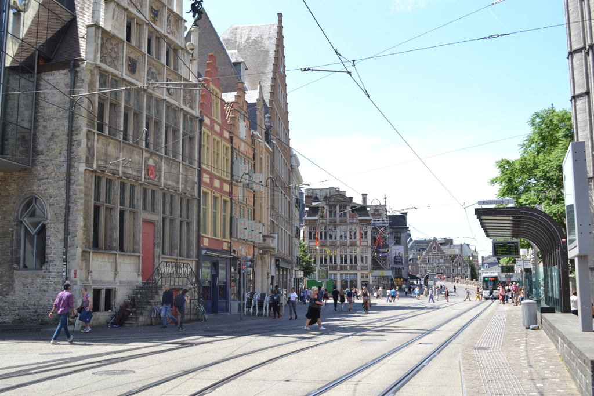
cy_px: 198
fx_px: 594
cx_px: 297
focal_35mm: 36
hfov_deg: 53.1
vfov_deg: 36.9
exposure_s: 1/125
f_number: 7.1
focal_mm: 24
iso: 200
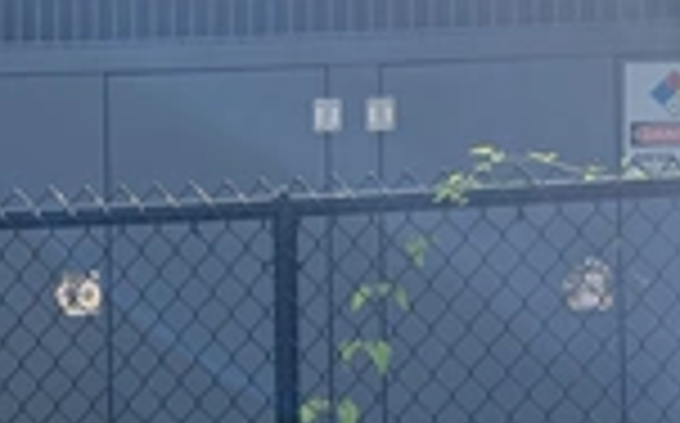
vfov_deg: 17.7
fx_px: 1351
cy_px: 306
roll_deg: +0.7
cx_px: 207
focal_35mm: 73
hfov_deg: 28.0
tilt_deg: +1.5
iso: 50
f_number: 1.5
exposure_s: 1/1838
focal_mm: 5.7
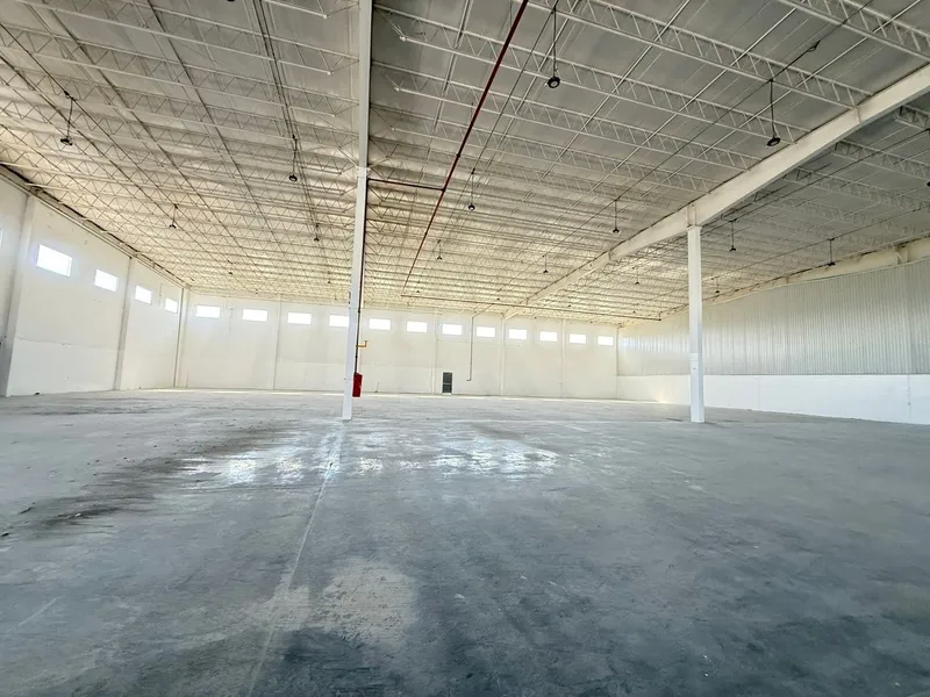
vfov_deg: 85.7
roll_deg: -2.2
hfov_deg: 102.1
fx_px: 376
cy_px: 348
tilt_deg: +4.9
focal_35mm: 14
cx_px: 465
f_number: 2.2
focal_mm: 2.22
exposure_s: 1/99
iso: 200
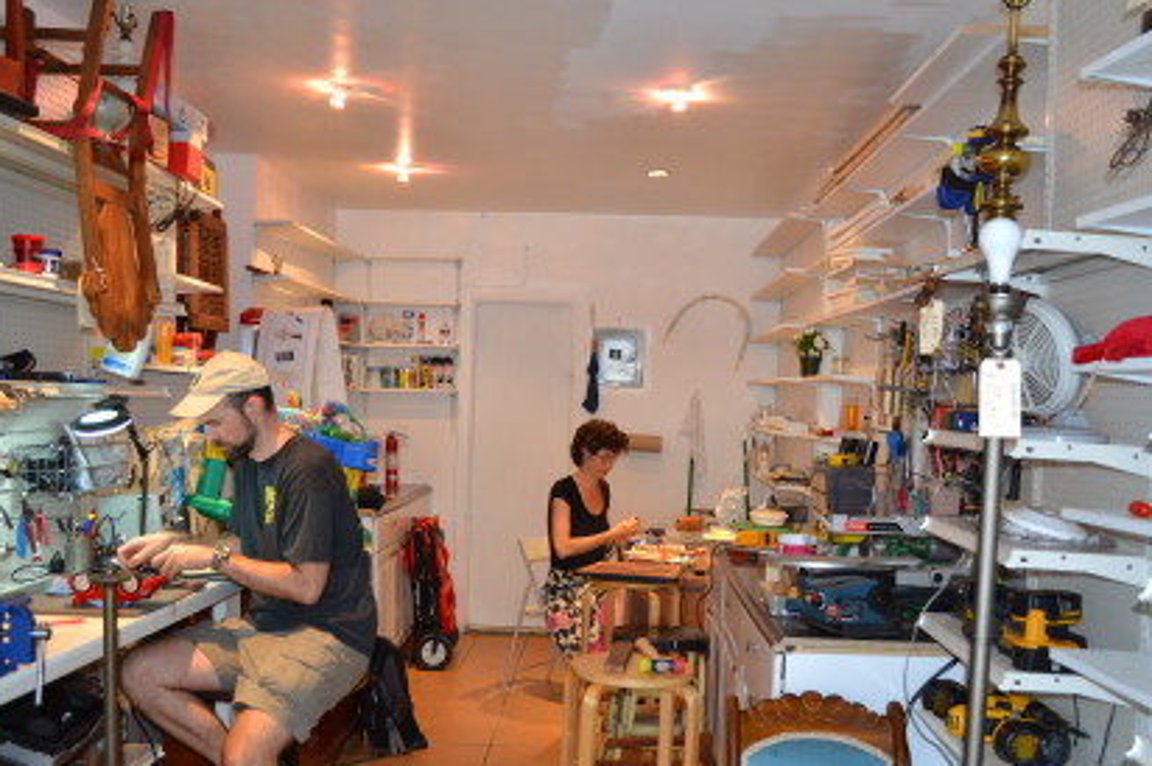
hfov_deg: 53.2
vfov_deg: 36.7
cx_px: 590
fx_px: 1151
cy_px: 457
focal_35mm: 36
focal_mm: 20
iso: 900
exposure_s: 1/60
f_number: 3.8
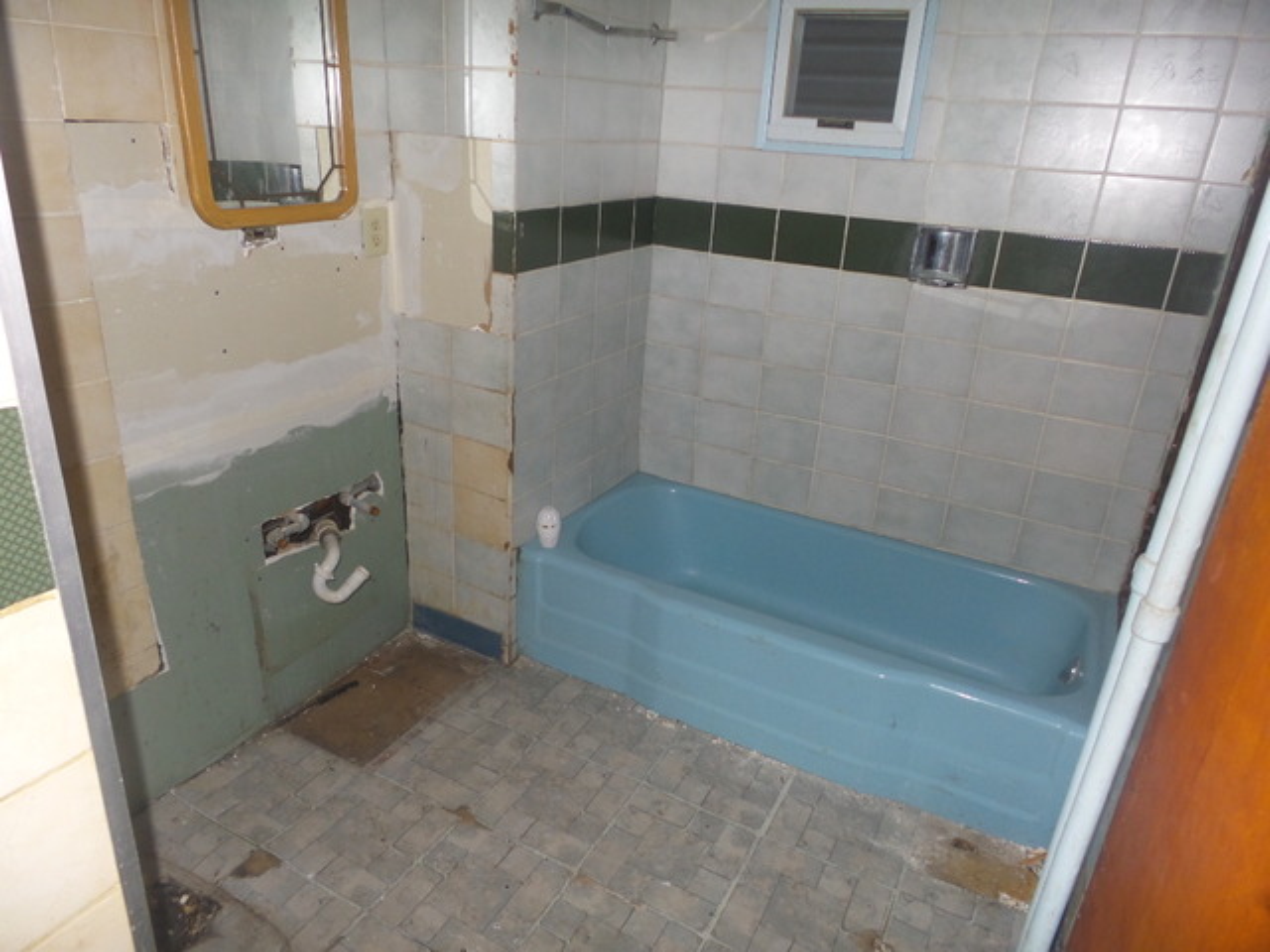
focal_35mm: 23
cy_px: 476
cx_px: 635
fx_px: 844
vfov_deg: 58.9
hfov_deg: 73.9
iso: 200
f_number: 2.8
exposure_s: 1/30
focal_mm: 4.1
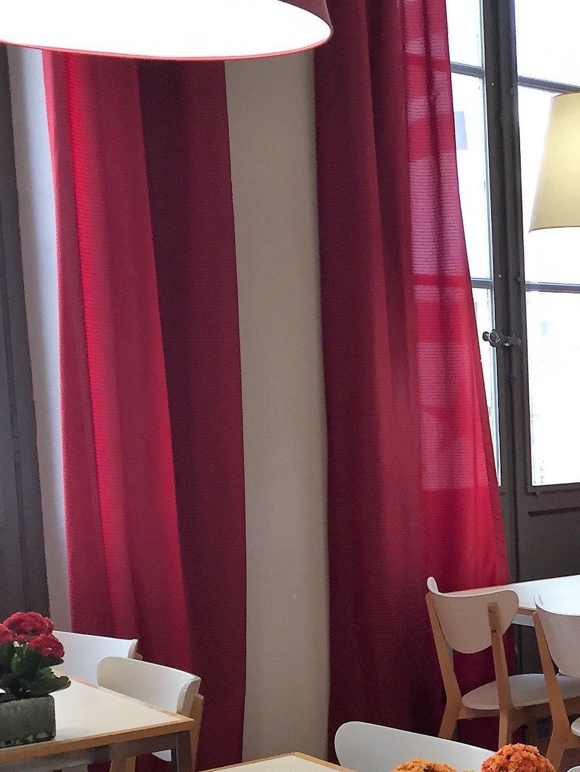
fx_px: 1474
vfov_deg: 28.9
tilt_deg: -8.3
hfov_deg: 20.1
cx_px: 786
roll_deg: +1.2
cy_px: 590
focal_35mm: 66
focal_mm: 4.15
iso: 40
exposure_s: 1/33
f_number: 2.2
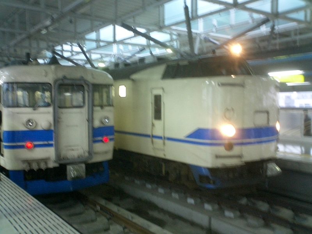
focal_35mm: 37
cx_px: 156
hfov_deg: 50.1
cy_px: 117
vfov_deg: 38.7
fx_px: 333
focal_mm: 5.6
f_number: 3.5
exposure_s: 1/10
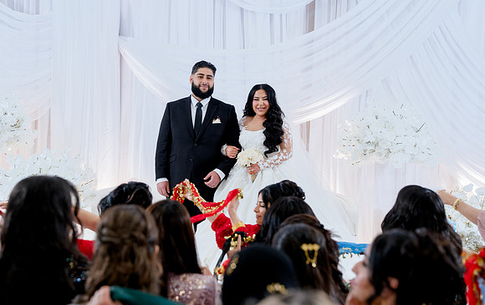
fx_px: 778
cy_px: 179
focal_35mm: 59
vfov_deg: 22.2
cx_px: 219
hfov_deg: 34.6
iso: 800
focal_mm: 52
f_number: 2.8
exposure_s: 1/160
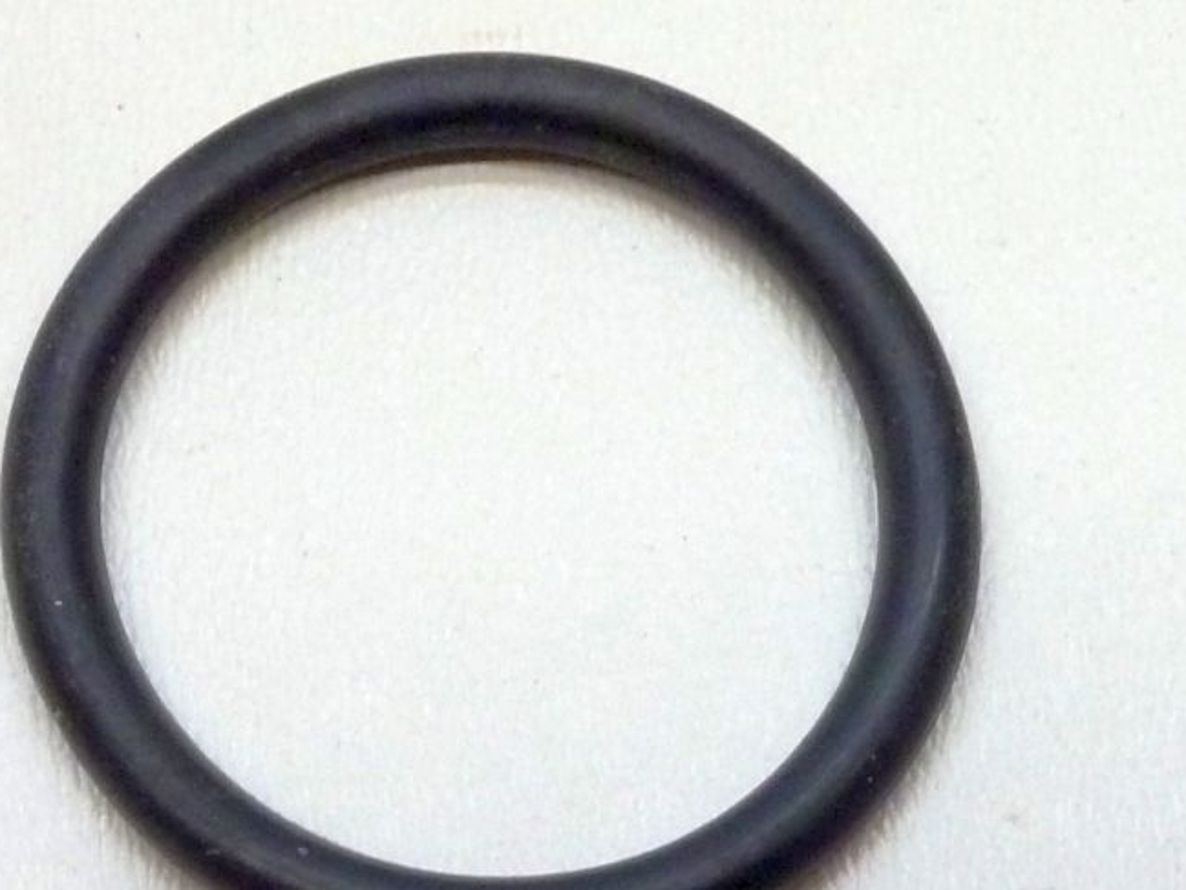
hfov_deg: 28.1
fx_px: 2364
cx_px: 505
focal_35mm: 69
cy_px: 523
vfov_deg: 21.3
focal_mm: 7.9
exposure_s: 1/25
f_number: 3.8
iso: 400
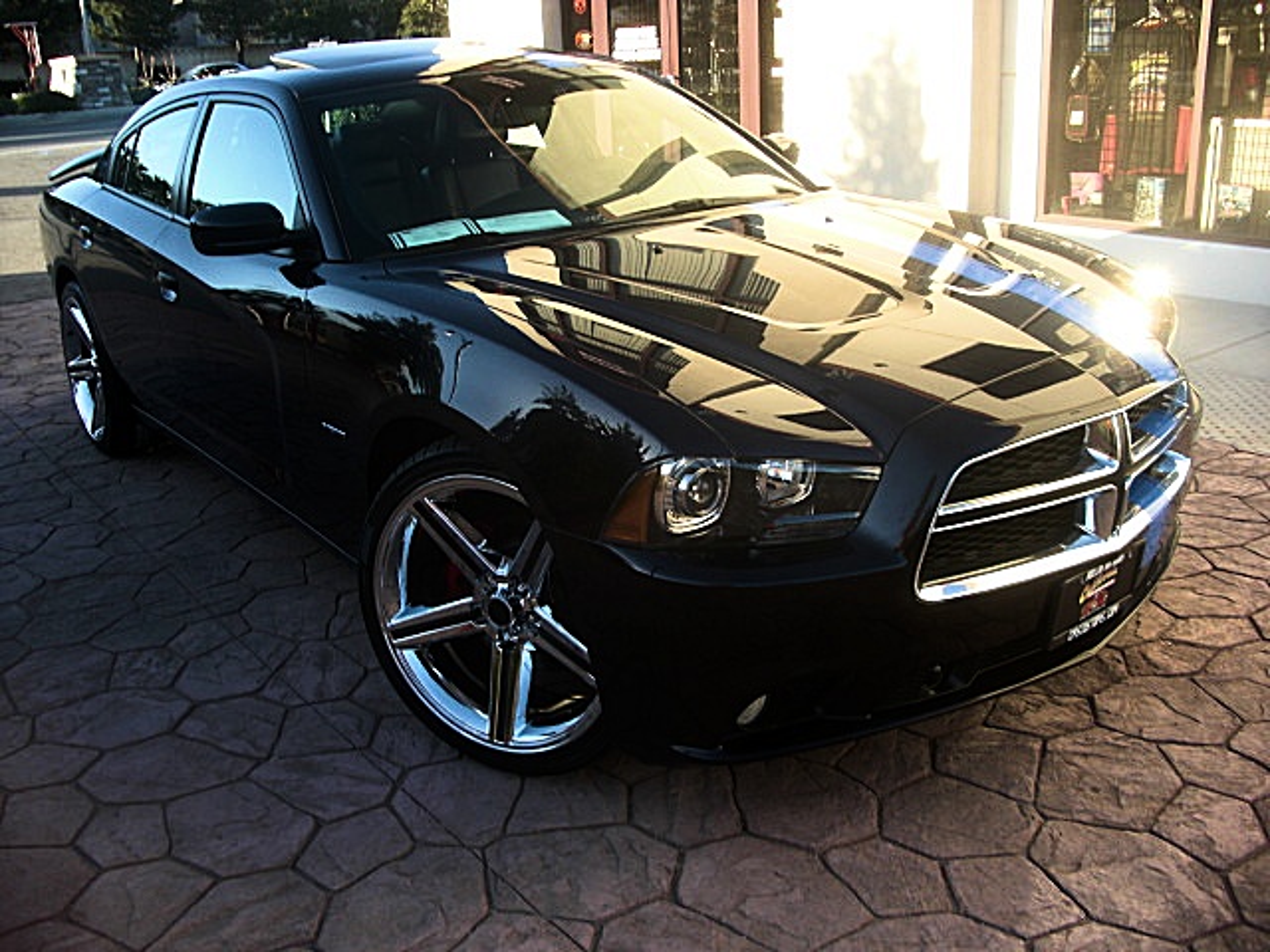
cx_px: 635
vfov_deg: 39.7
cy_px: 476
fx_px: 1321
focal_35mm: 36
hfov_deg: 51.4
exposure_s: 1/125
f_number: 2.8
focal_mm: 6.3
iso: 50
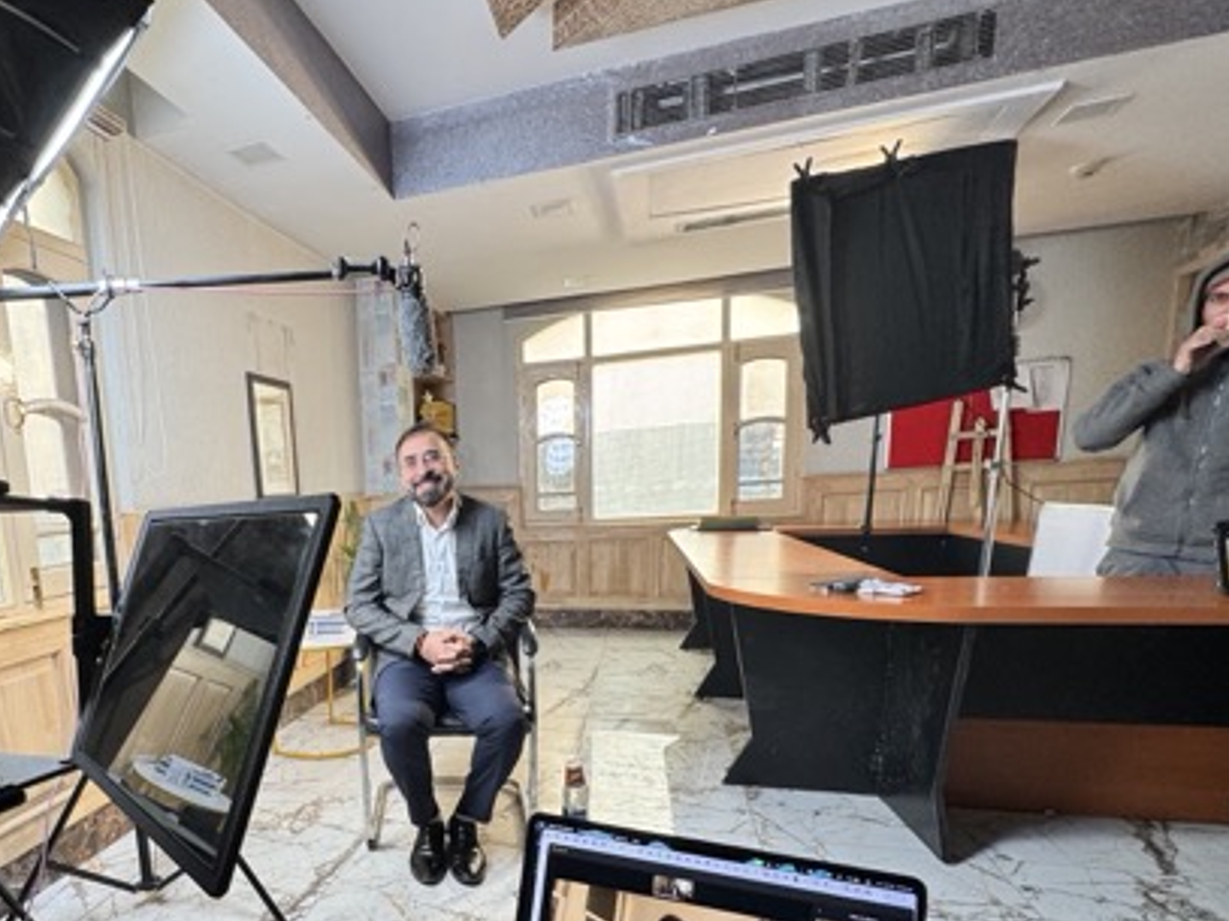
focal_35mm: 22
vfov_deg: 59.2
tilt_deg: -11.0
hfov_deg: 73.0
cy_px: 637
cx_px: 368
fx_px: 781
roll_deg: +3.9
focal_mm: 2.22
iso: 160
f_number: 2.2
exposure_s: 1/99
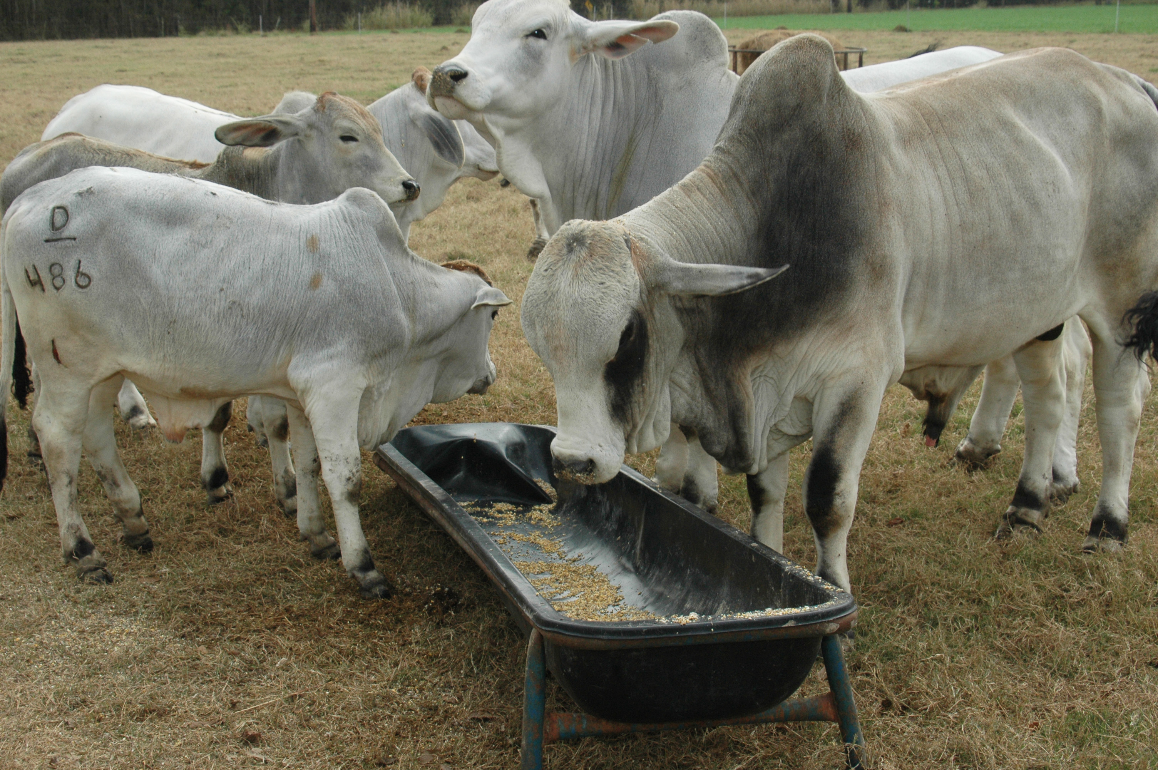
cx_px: 579
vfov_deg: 22.6
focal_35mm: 60
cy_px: 385
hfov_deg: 33.4
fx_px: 1928
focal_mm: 40
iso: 400
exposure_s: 1/400
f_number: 10
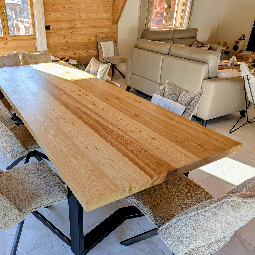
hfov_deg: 54.8
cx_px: 91
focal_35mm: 29
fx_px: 242
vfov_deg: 55.6
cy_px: 130
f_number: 1.85
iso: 47
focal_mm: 6.81
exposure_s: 1/394
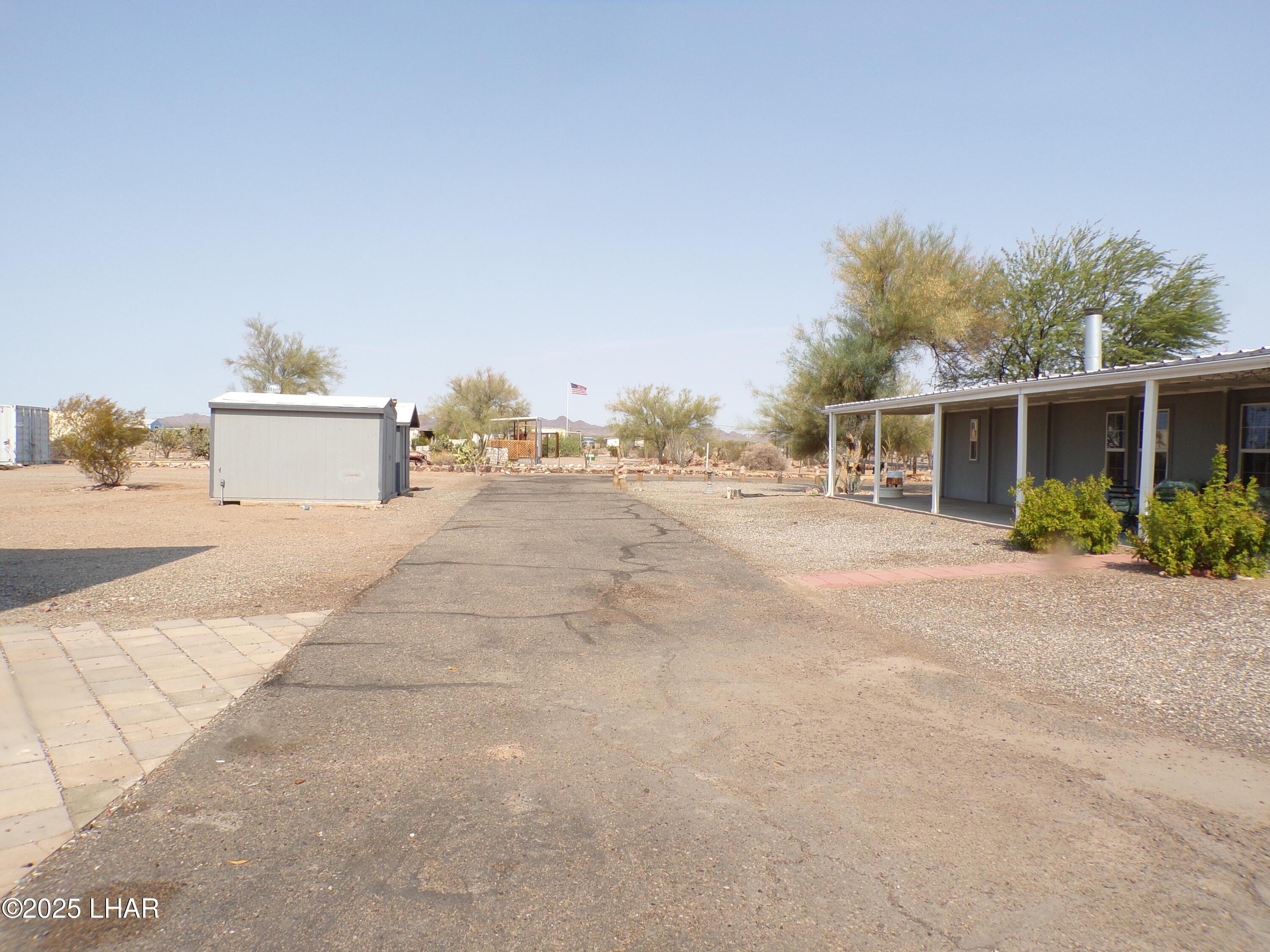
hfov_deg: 71.6
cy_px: 476
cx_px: 635
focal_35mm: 24
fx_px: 881
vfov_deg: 56.8
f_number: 5.8
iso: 80
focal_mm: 4.3
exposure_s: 1/340
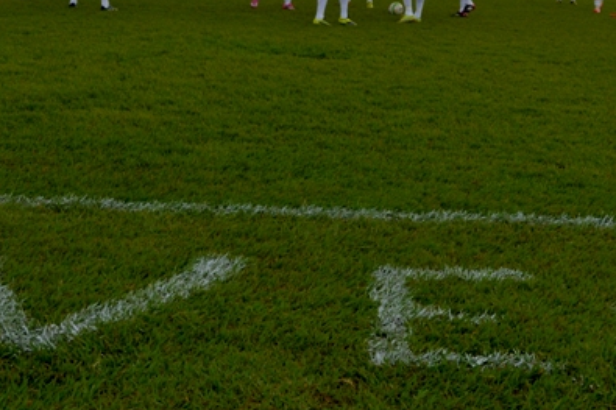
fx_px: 1249
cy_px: 196
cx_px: 423
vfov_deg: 18.7
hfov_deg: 27.5
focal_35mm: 73
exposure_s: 1/200
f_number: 6.3
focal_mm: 30
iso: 200
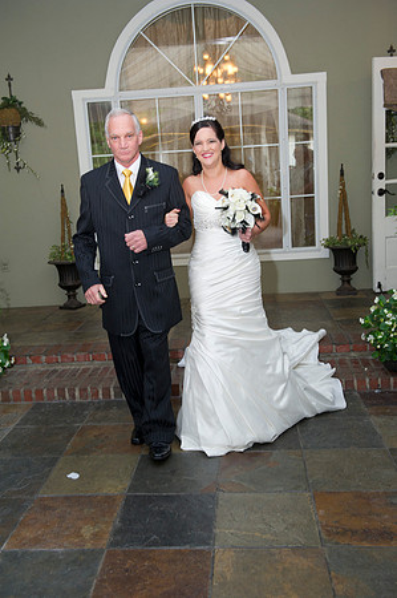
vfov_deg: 50.7
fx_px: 630
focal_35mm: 38
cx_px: 198
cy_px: 299
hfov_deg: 35.0
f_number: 5
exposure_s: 1/80
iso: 800
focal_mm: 38
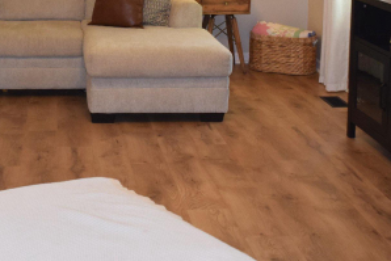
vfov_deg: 19.2
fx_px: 739
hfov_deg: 29.1
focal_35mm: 68
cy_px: -26
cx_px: 93
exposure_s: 1/100
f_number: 5
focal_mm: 18
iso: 800
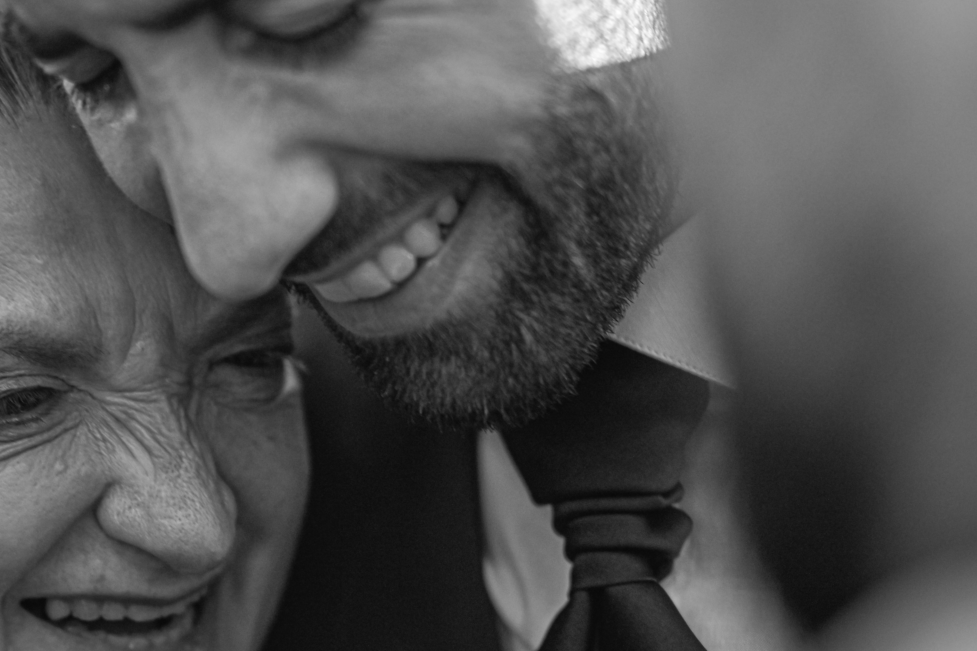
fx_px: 3256
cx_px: 35
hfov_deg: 16.7
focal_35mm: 120
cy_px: 182
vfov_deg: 11.4
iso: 320
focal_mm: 50
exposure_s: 1/160
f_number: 1.8
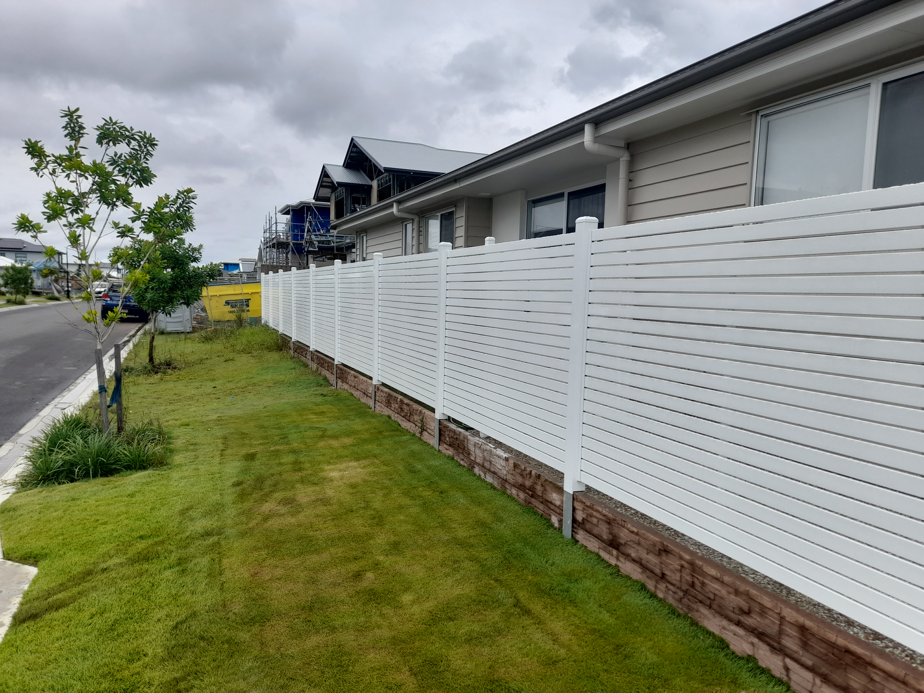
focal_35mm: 25
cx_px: 462
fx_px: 667
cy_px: 346
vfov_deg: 54.9
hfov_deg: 69.4
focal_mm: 4.6
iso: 20
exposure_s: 1/1189
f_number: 2
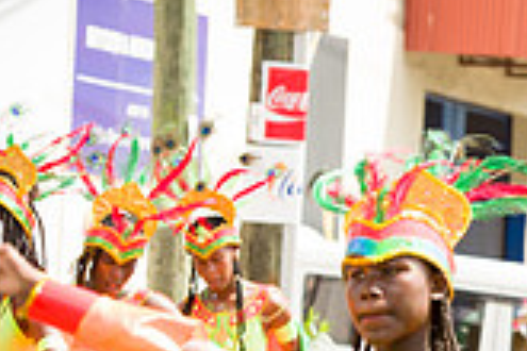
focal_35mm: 359
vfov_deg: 3.8
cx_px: 735
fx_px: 5255
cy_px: 386
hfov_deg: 5.7
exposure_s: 1/160
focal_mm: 102
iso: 100
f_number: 6.3
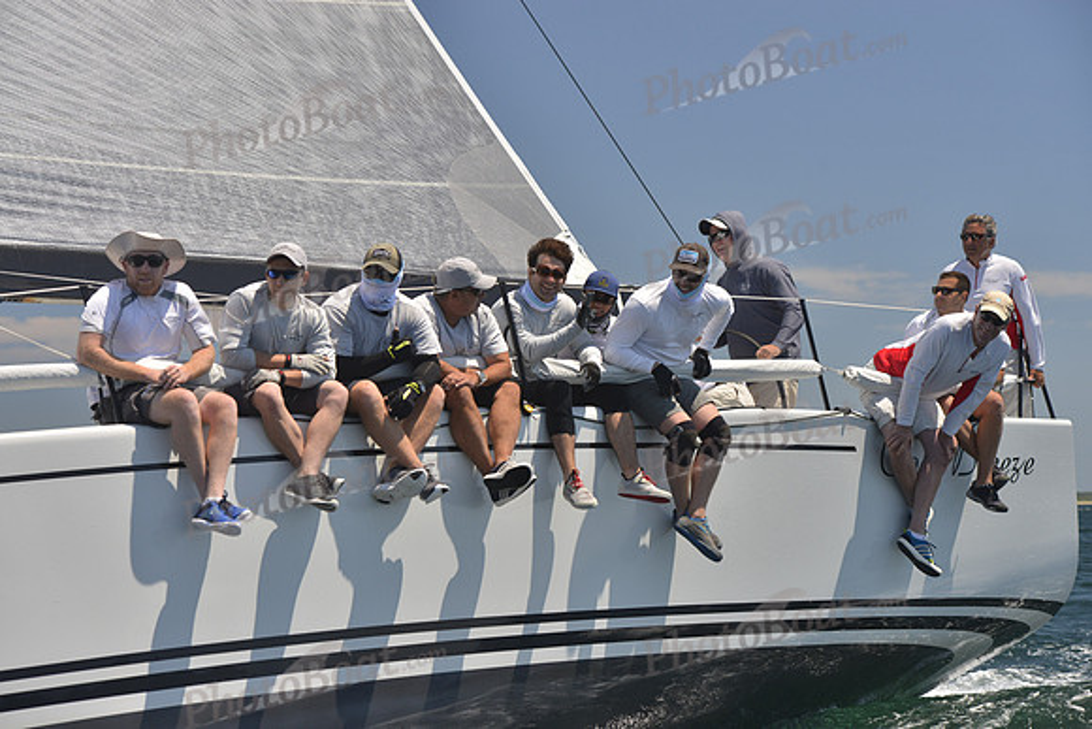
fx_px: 2609
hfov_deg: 23.6
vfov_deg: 15.9
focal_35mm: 86
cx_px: 546
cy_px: 364
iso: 400
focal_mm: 86
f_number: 7.1
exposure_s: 1/800
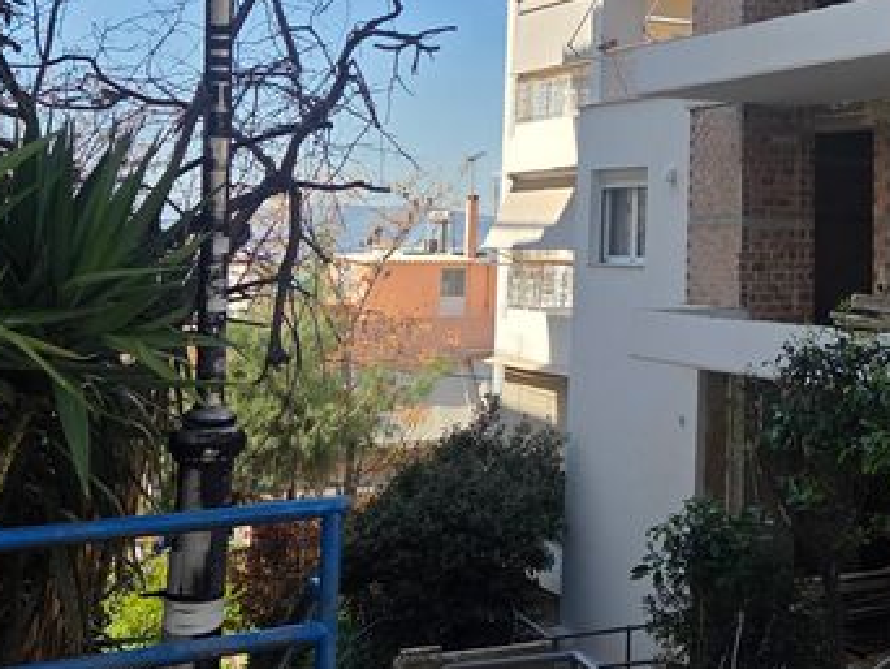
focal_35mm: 43
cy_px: 57
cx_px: 794
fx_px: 1106
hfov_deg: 40.6
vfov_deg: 31.9
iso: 80
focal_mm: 5.4
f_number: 1.8
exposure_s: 1/4365
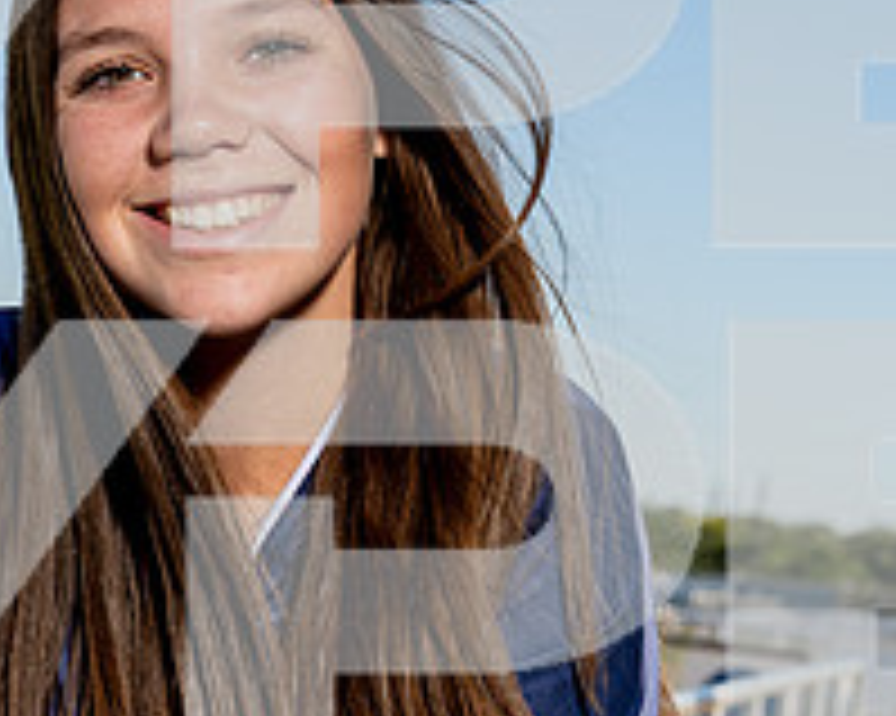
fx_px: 4055
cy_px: 561
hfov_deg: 12.5
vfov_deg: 10.1
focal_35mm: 153
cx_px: 99
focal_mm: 56
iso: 100
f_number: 8
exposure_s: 1/250
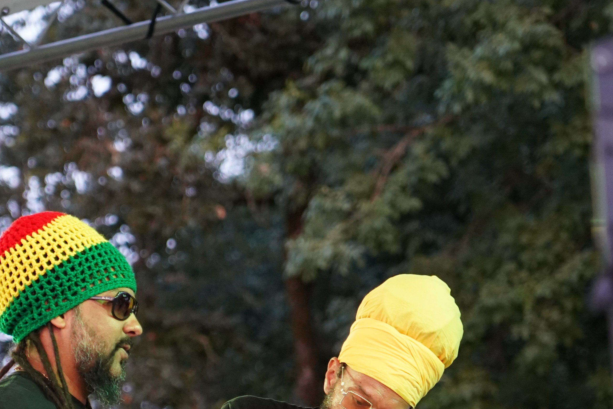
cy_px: 361
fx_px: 4188
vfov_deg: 5.6
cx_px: 154
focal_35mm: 246
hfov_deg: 8.4
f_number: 4
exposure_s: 1/160
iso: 3200
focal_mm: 105
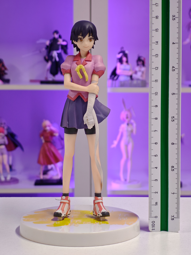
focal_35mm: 80
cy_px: 128
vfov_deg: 24.4
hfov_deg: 18.4
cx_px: 96
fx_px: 589
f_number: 2.4
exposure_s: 1/20.1
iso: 400
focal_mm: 7.48
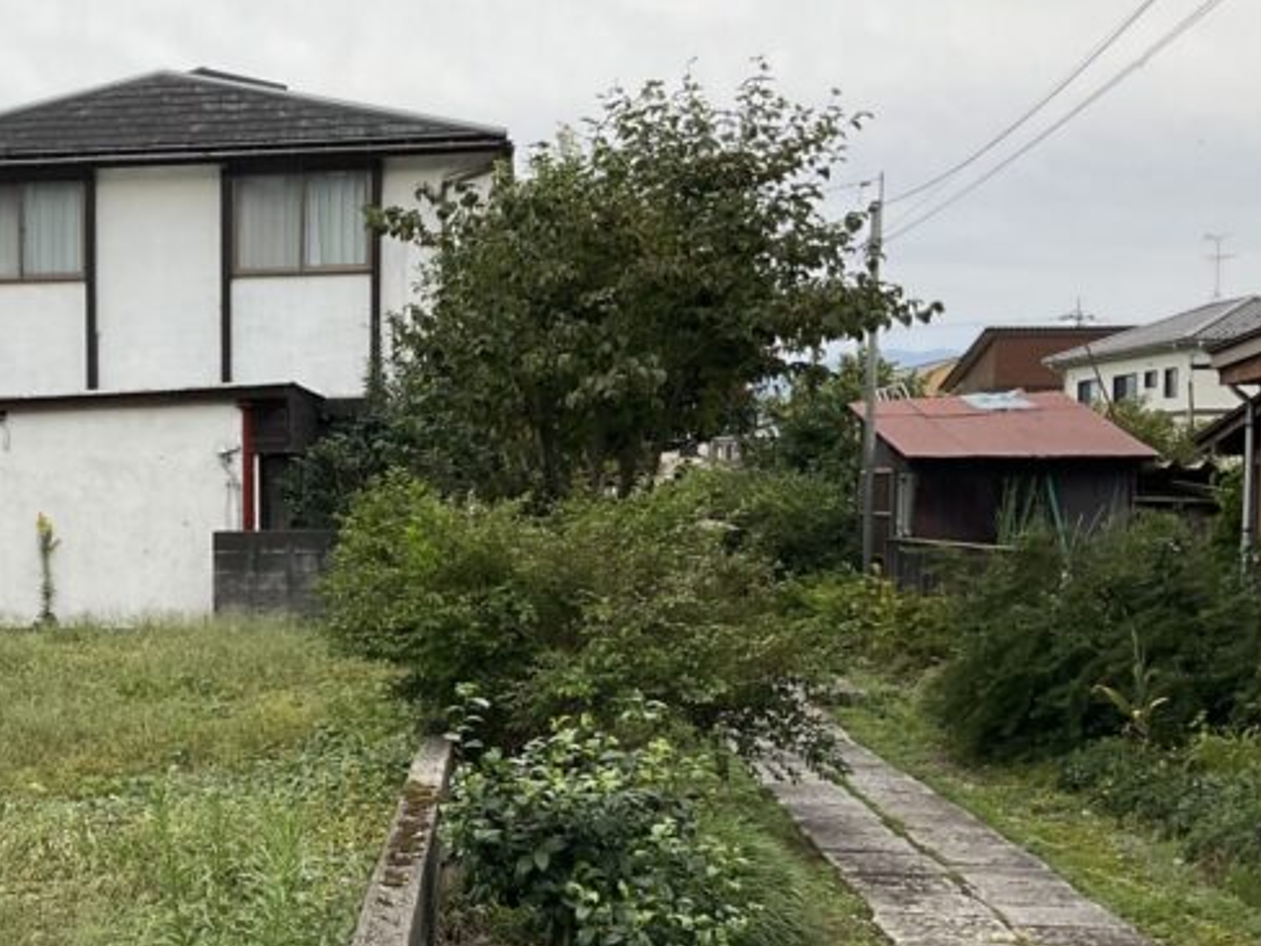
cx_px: 160
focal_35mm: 57
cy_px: 657
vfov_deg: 25.5
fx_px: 2076
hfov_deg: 32.3
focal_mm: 3
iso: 20
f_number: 1.8
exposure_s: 1/123
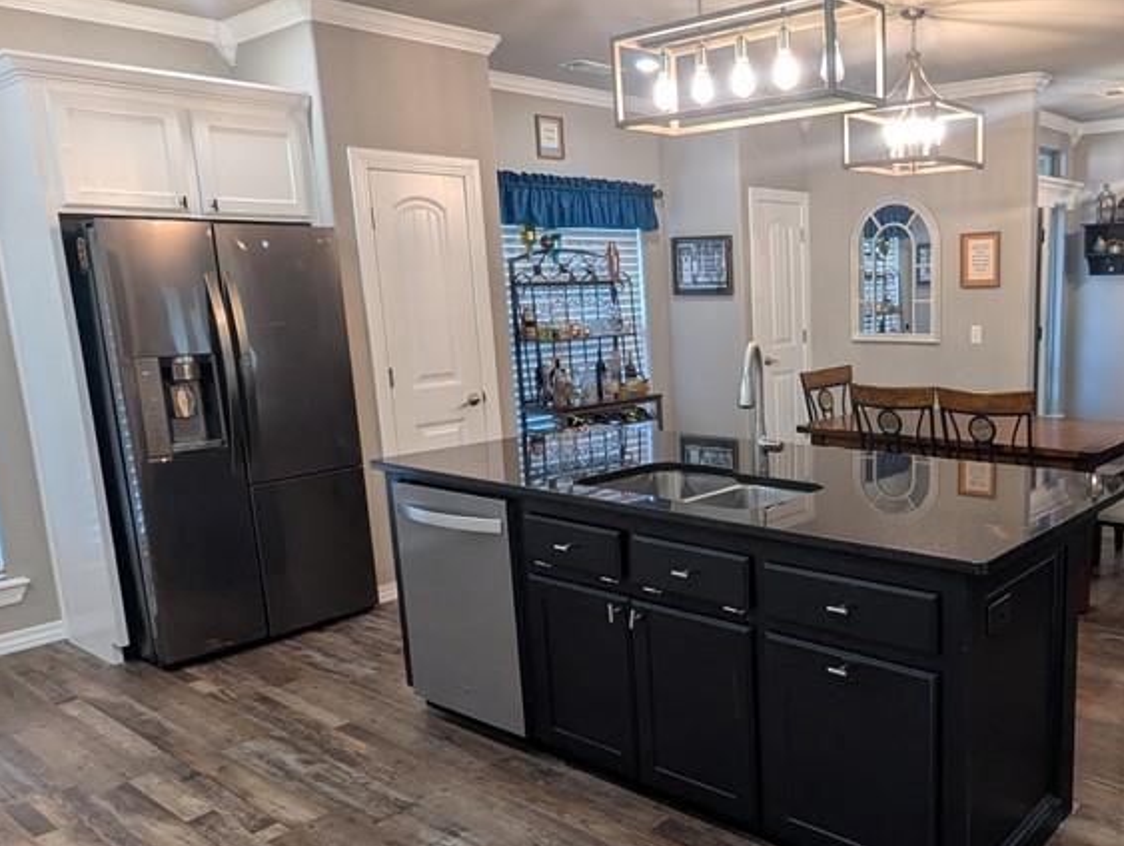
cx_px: 810
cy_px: 463
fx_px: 943
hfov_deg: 59.1
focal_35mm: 29
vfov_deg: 48.3
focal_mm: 2.35
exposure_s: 1/60
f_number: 2.2
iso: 143
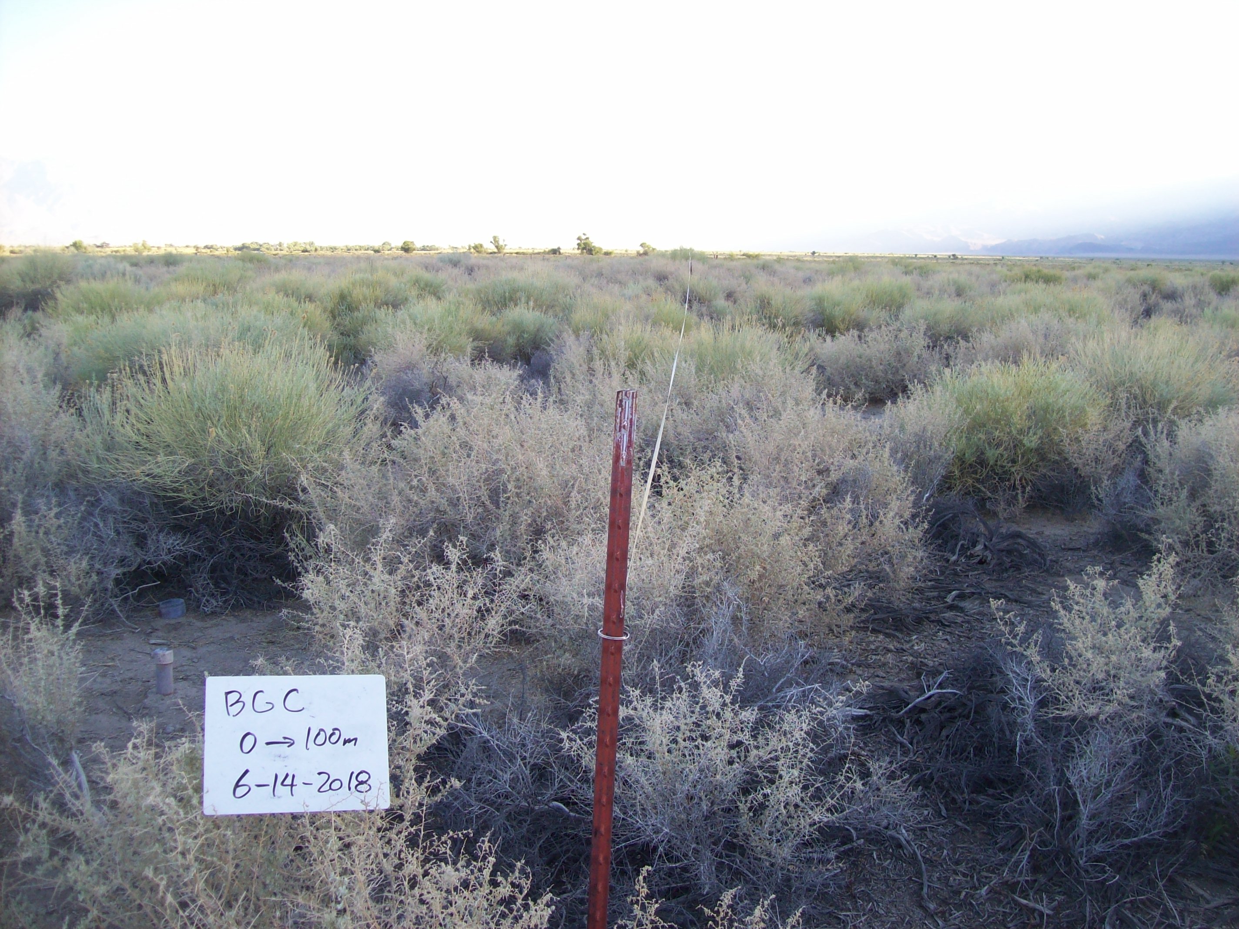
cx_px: 620
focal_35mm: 36
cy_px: 464
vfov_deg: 39.6
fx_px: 1288
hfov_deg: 51.4
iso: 80
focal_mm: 6
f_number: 2.7
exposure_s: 1/181
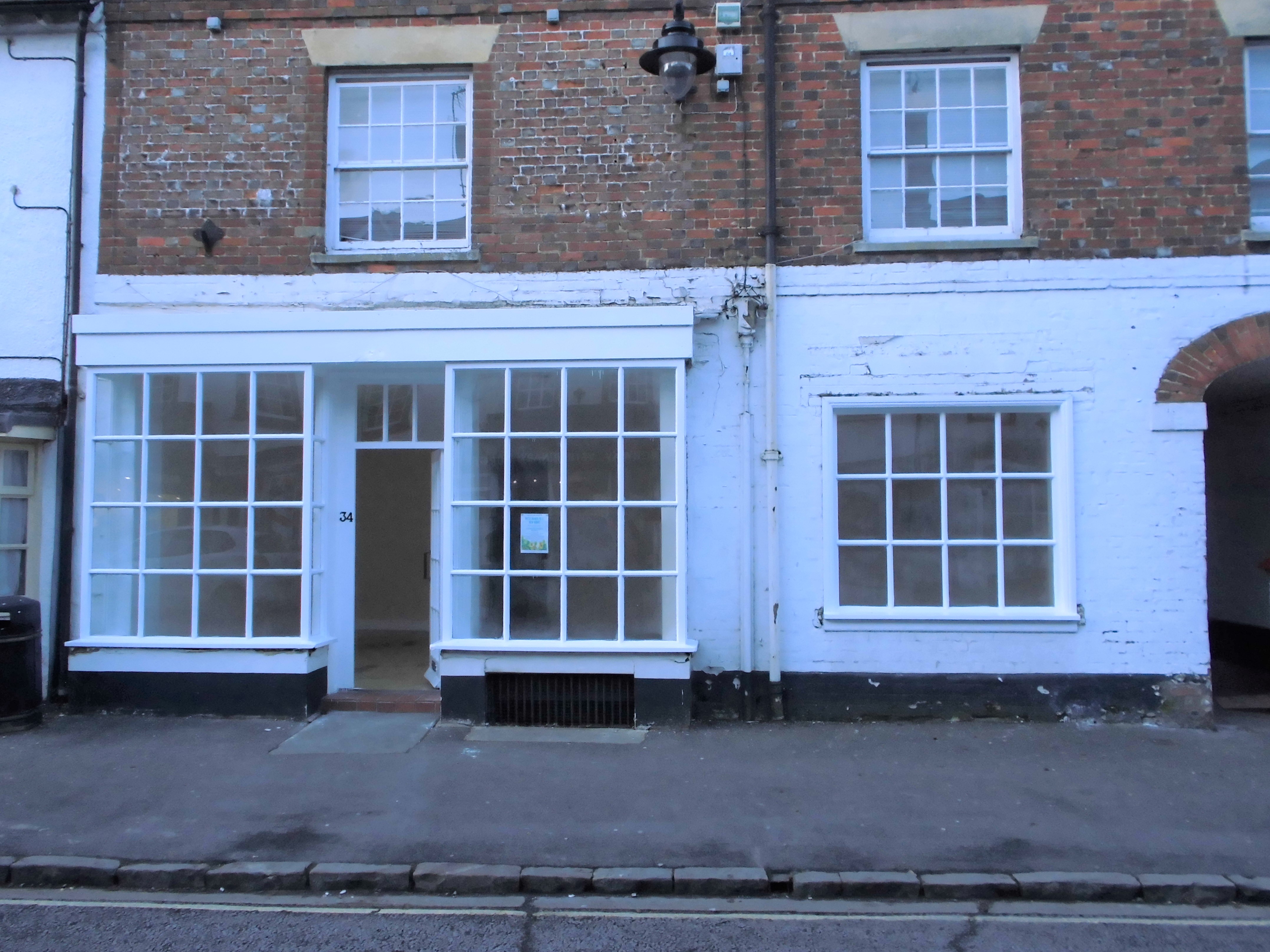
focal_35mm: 31
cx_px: 613
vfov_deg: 45.4
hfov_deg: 58.3
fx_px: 1137
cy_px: 452
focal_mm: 5.3
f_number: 3.4
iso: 200
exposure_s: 1/60
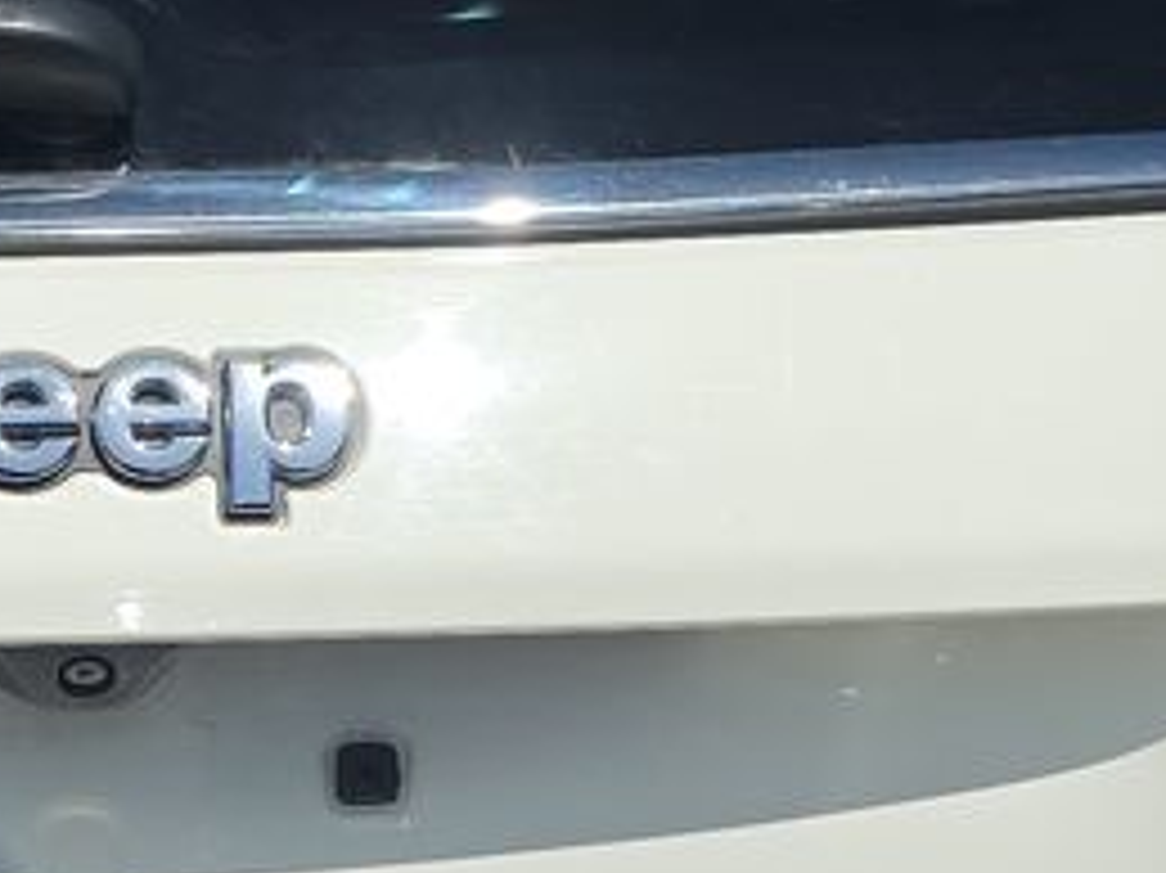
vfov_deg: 10.4
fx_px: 4781
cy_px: 824
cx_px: 72
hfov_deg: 13.8
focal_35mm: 142
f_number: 1.4
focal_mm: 6.5
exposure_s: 1/1828
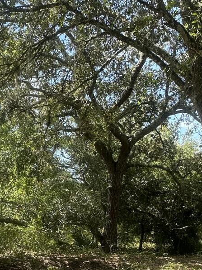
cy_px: 250
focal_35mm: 47
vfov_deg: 37.4
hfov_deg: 30.5
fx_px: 366
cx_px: 60
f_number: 2.2
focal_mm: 2.22
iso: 40
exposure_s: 1/383
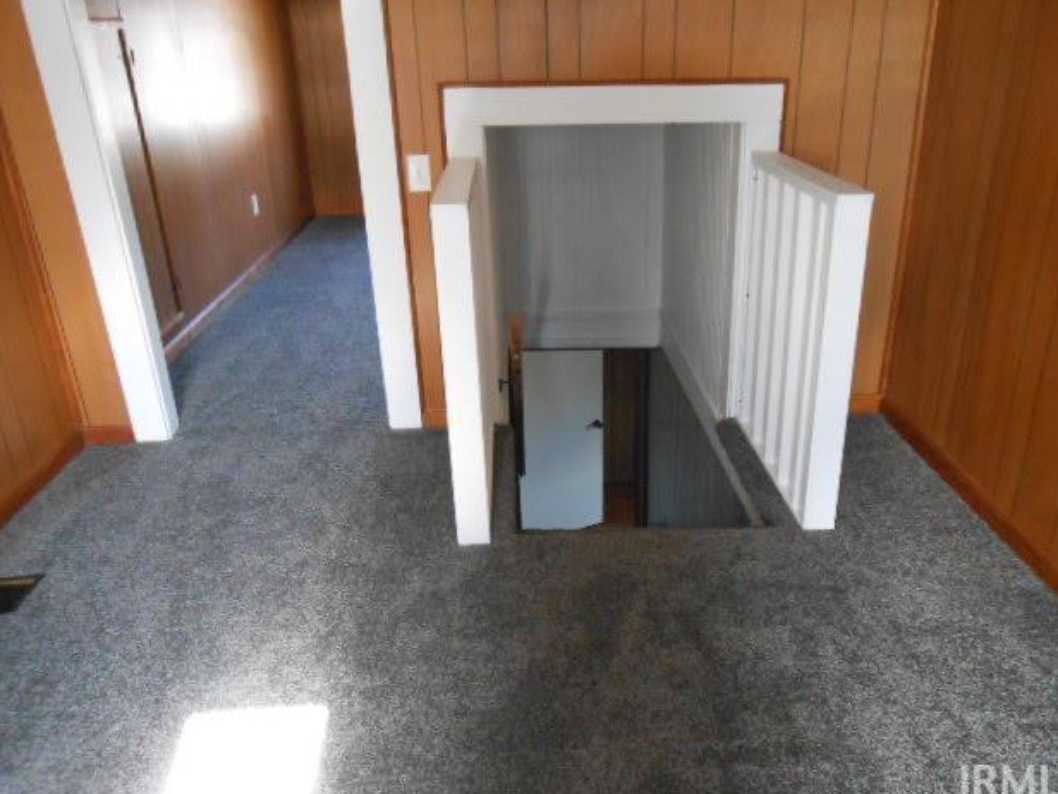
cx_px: 543
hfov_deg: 65.3
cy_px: 404
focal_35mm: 27
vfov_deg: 51.4
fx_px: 825
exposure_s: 1/40
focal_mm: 4.6
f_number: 3.5
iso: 800
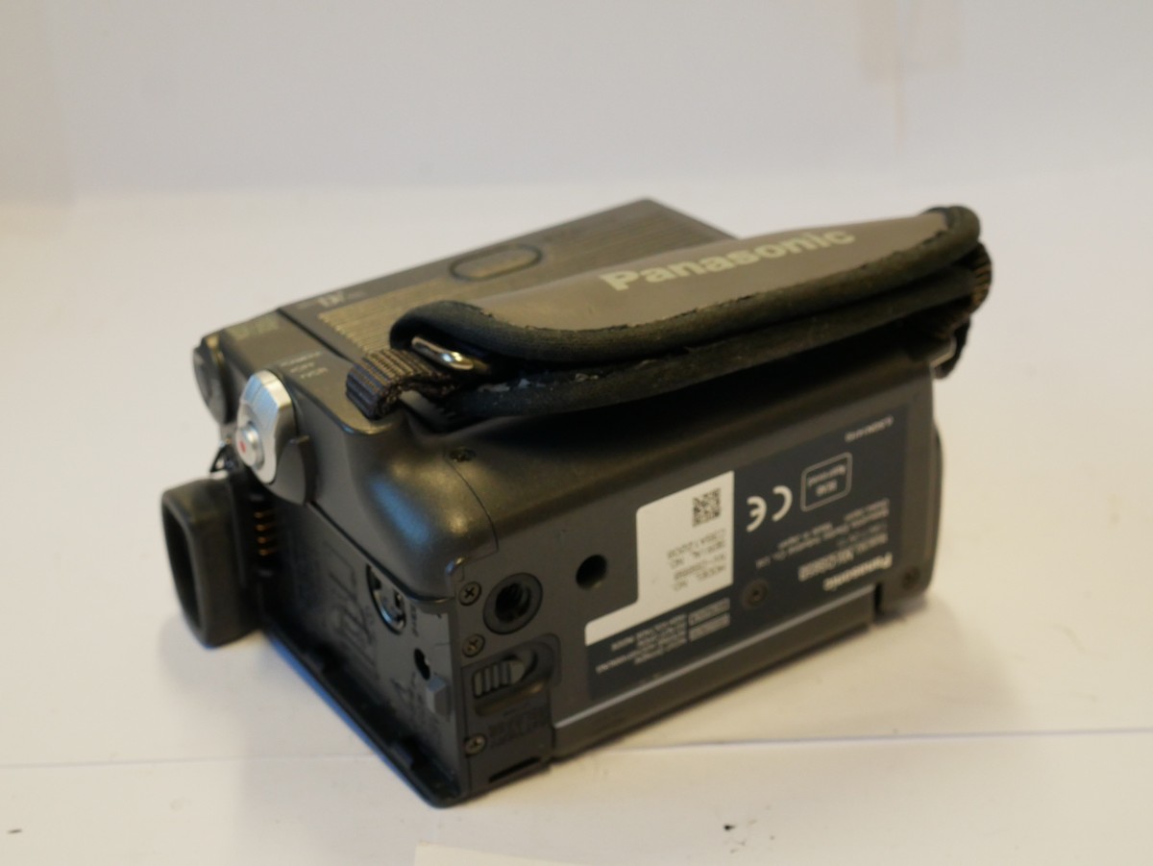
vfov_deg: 24.4
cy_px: 433
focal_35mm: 60
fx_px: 1999
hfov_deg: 32.2
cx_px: 576
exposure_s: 1/60
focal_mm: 30
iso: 1600
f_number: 8
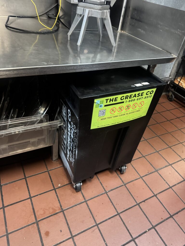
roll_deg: -9.4
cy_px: 123
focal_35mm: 24
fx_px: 171
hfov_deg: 56.8
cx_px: 92
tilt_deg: -38.3
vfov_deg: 71.6
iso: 1000
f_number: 1.78
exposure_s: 1/40
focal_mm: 6.76
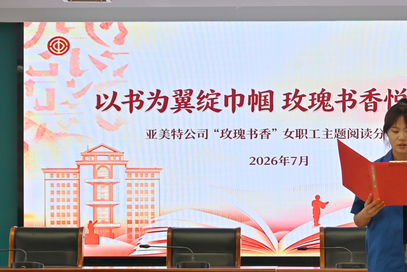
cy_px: 178
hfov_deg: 19.3
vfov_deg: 13.0
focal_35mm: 105
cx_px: 296
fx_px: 1187
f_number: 6
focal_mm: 63
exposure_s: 1/200
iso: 400
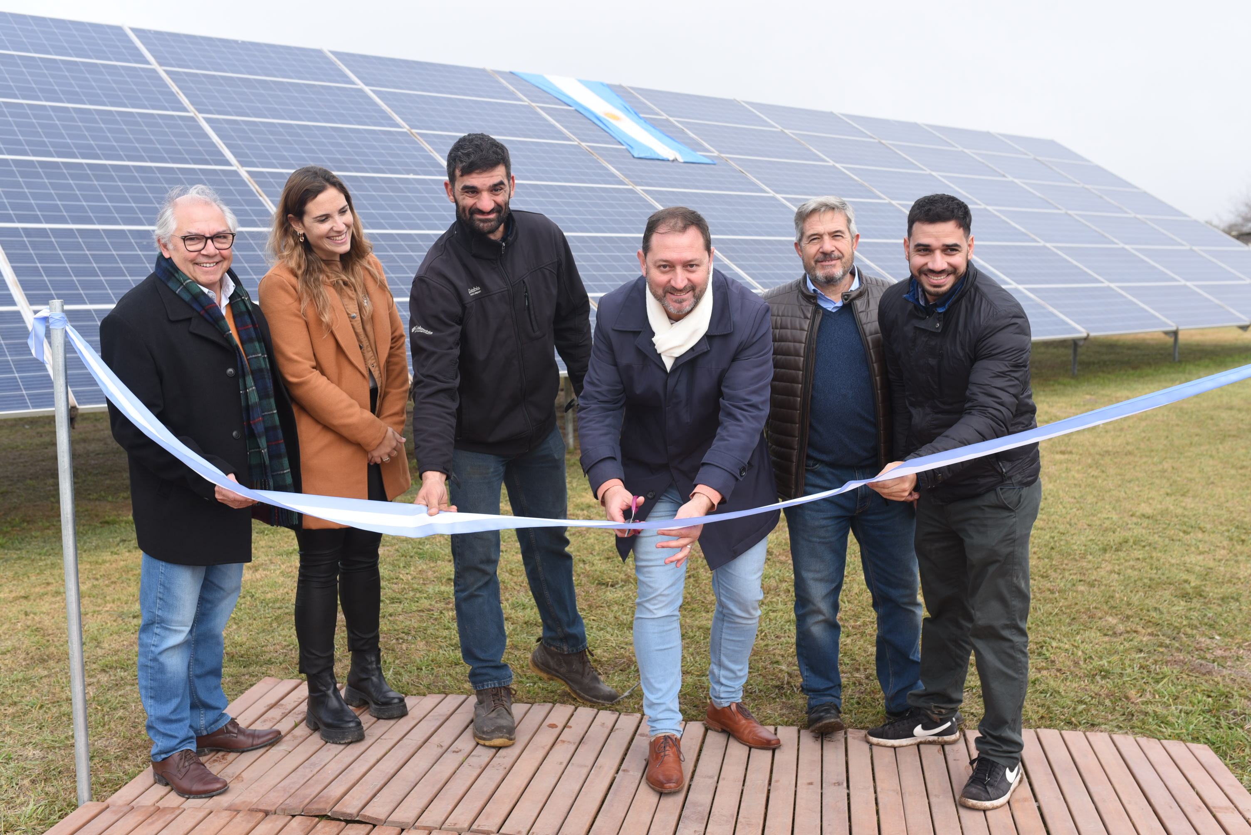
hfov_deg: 54.4
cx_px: 626
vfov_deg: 37.9
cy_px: 418
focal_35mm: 35
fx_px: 1217
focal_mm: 35
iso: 200
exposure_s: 1/320
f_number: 5.6
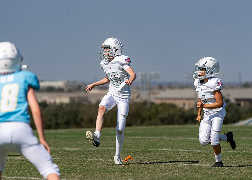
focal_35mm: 320
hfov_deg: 6.3
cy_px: 97
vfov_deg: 4.5
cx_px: 132
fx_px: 2293
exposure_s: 1/1250
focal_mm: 282
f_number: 5.6
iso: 100
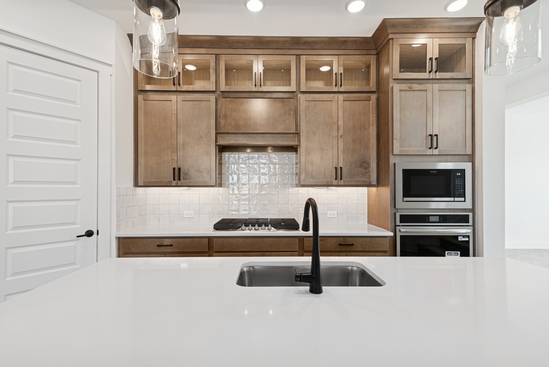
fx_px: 244
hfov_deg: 96.7
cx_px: 274
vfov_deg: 73.8
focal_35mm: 16
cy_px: 184
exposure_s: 1/10
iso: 100
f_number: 9
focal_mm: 16
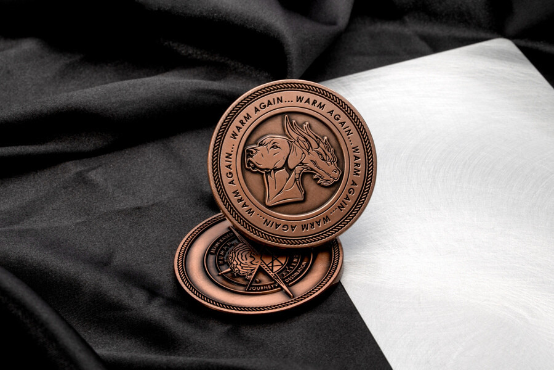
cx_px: 277
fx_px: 1385
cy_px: 185
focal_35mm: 90
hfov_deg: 22.6
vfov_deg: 15.2
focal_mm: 90
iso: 400
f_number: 19
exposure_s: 1/20
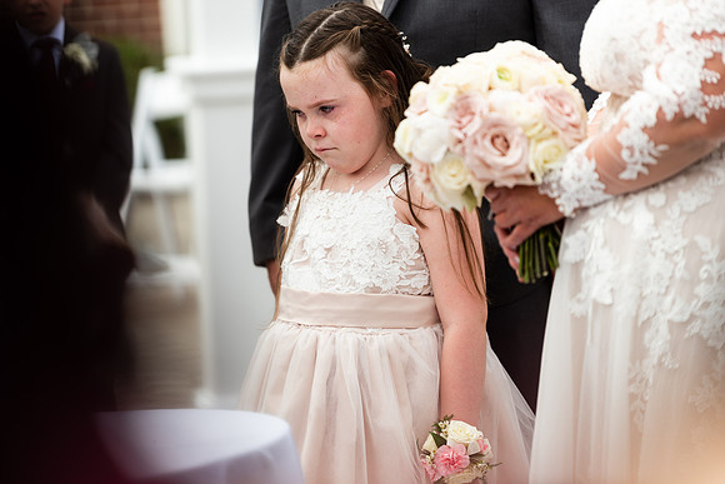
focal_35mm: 200
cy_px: 242
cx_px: 362
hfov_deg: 10.3
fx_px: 4029
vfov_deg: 6.9
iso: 64
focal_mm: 200
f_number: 2.8
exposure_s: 1/800
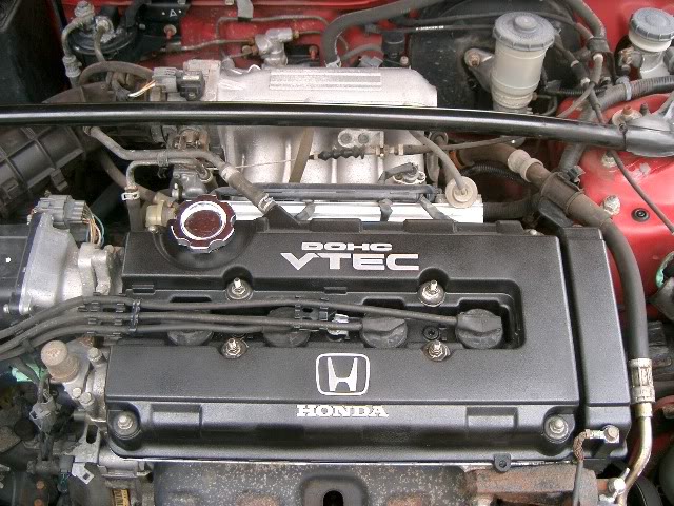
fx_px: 759
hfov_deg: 47.9
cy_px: 253
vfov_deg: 36.8
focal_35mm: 39
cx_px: 337
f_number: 2.8
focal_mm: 8
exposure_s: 1/125
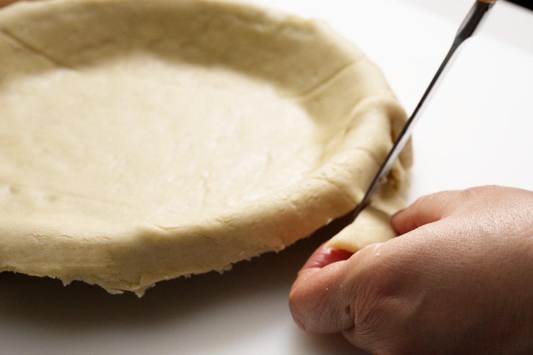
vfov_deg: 33.4
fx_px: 592
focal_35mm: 40
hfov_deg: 48.5
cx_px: 266
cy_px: 178
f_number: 8
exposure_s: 1/1250
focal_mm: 40
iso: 1000
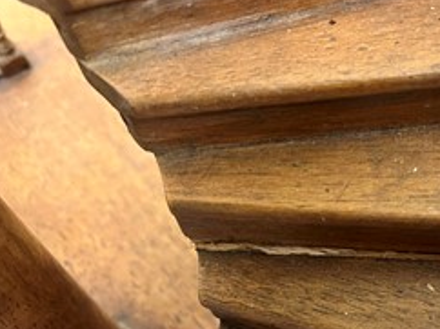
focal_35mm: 43
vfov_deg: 33.0
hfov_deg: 41.8
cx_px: 356
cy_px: 236
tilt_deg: -59.0
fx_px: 546
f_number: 1.6
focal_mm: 5.1
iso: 500
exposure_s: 1/25
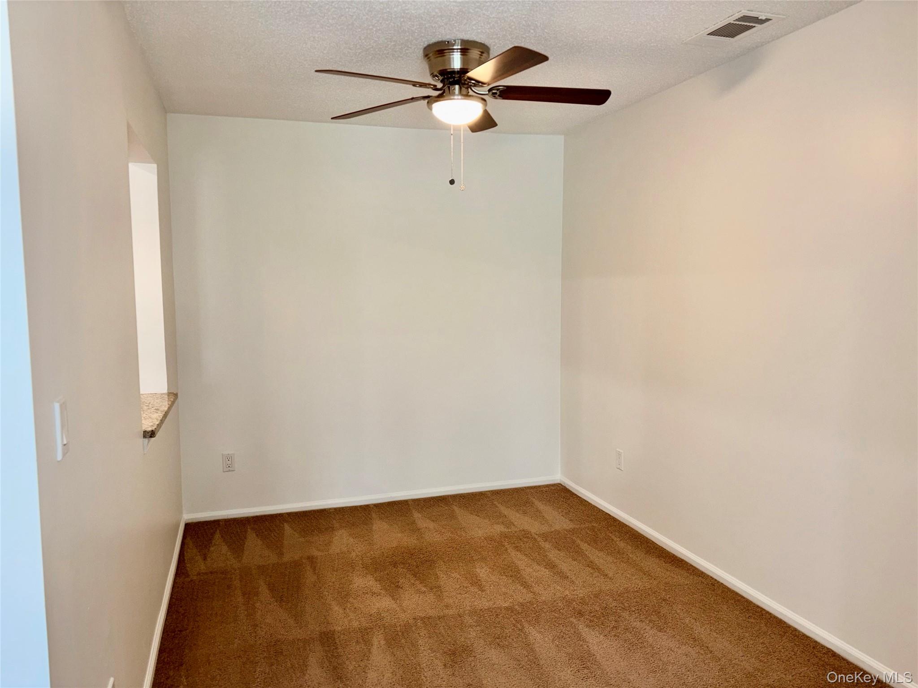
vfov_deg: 53.1
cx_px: 459
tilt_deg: -5.5
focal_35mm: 26
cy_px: 344
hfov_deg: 67.3
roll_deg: +0.9
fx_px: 690
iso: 40
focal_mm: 5.96
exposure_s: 1/24
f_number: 1.6
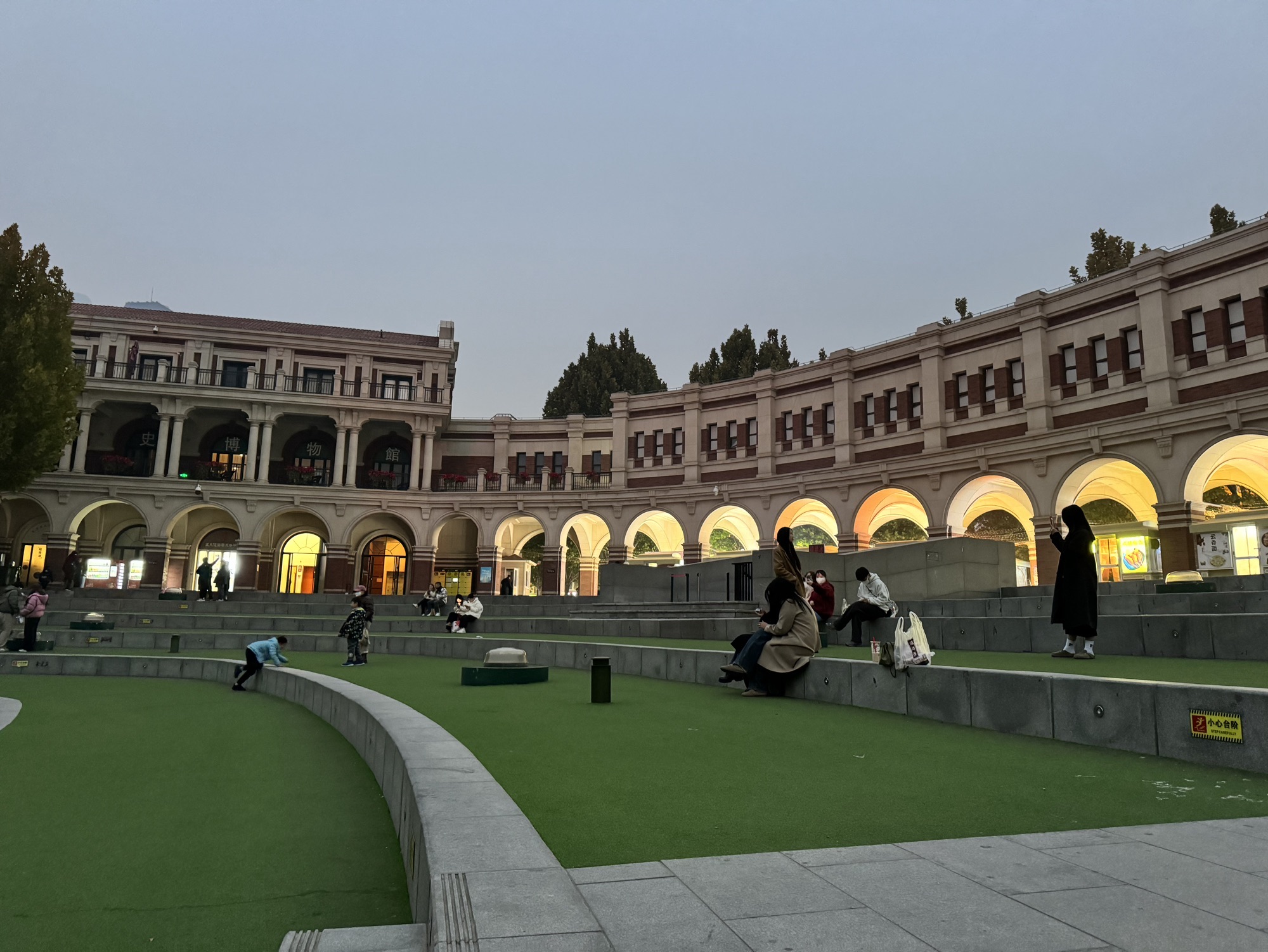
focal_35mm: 24
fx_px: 880
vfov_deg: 56.9
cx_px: 634
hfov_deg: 71.6
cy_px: 476
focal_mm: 6.86
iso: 1000
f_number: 1.78
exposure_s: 1/40
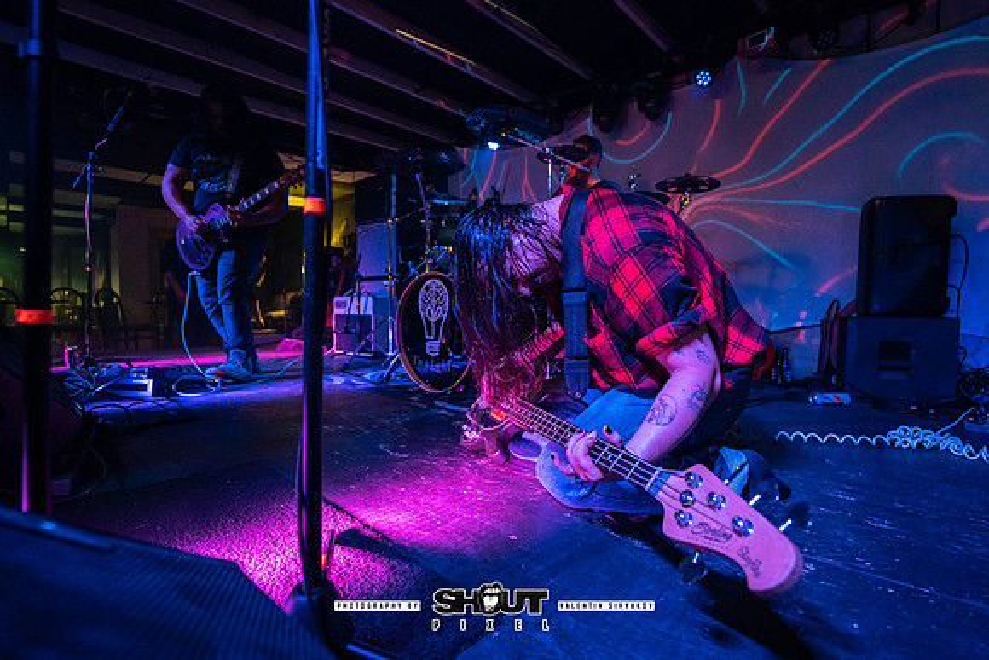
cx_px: 501
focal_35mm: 16
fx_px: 436
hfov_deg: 97.2
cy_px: 331
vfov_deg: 74.2
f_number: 2.8
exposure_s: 1/250
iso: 1600
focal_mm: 14
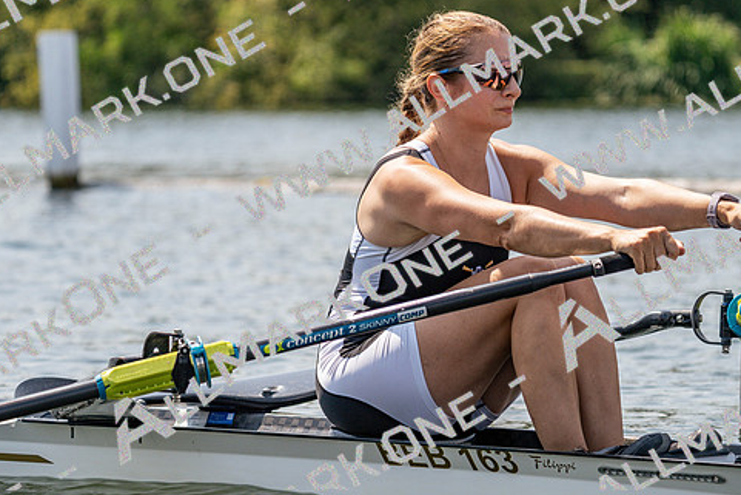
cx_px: 427
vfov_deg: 5.7
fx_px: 4962
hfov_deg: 8.5
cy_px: 226
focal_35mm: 241
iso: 200
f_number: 5.6
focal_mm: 200
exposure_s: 1/1600
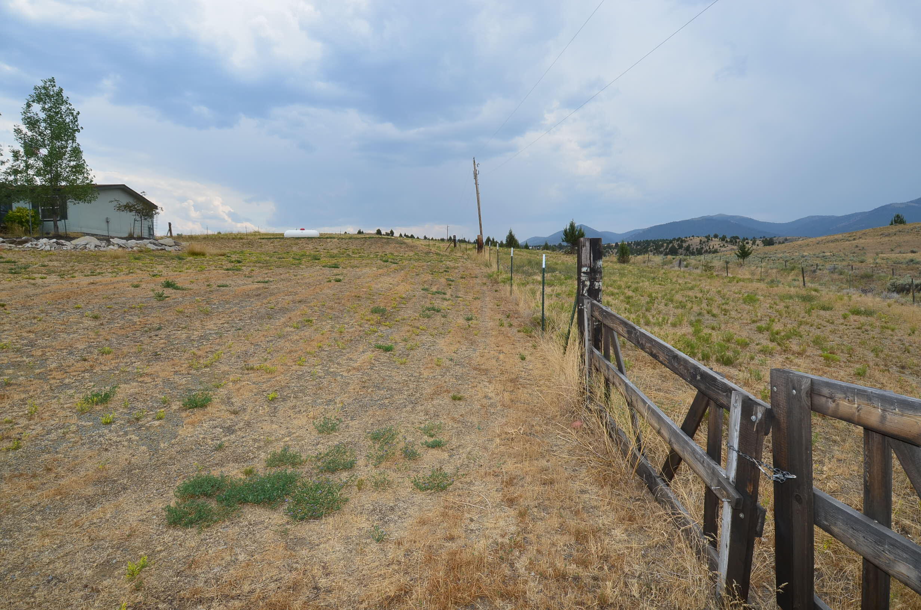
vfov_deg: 67.1
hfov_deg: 90.1
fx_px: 460
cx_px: 460
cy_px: 305
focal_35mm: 18
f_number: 10
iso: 220
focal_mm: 12
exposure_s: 1/250
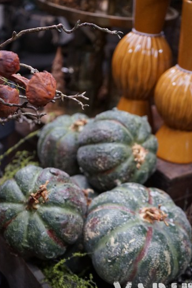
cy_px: 158
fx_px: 392
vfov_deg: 40.3
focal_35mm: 49
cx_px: 91
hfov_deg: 27.5
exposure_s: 1/160
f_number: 4.5
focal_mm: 44
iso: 3200
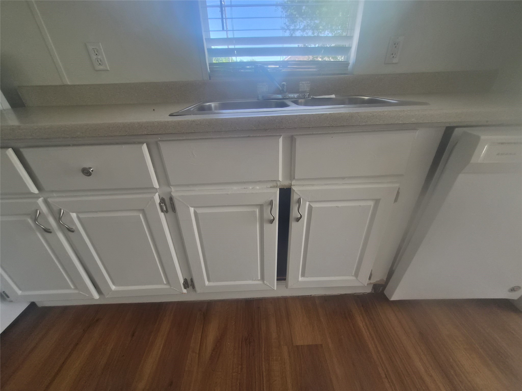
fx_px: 196
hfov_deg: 106.2
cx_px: 261
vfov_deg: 89.9
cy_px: 196
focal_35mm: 13
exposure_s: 1/100
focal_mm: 1.7
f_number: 2.2
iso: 100
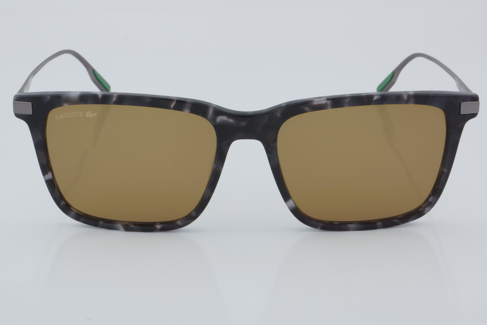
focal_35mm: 82
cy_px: 162
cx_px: 244
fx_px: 1116
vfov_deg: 16.6
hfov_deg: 24.6
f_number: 32
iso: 100
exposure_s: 1/4
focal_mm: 55
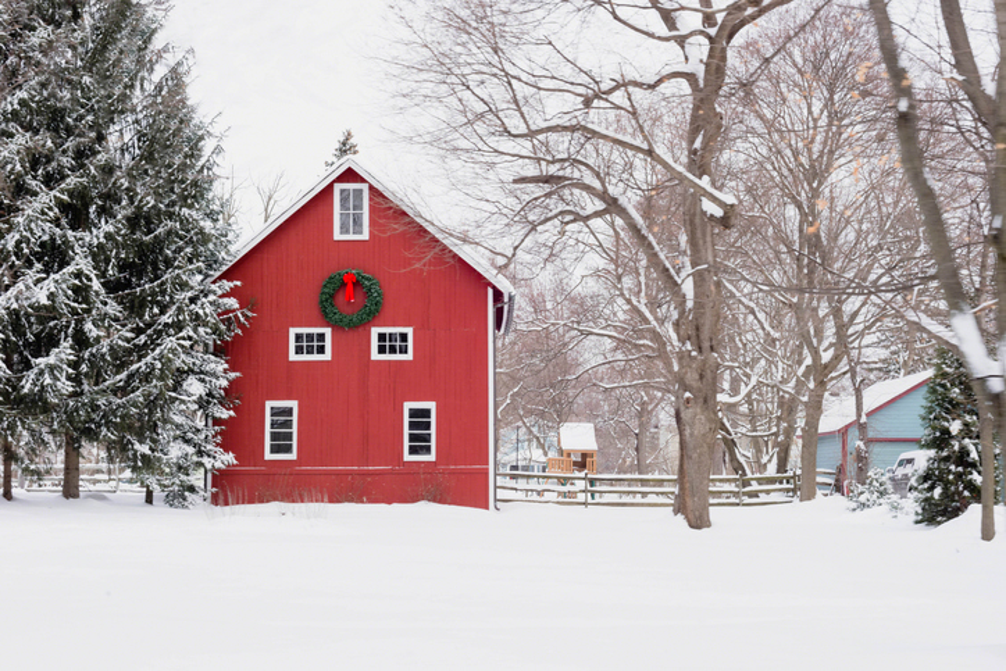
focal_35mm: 50
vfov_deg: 27.0
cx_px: 503
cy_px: 336
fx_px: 1397
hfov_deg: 39.6
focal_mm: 50
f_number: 16
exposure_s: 1/160
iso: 400
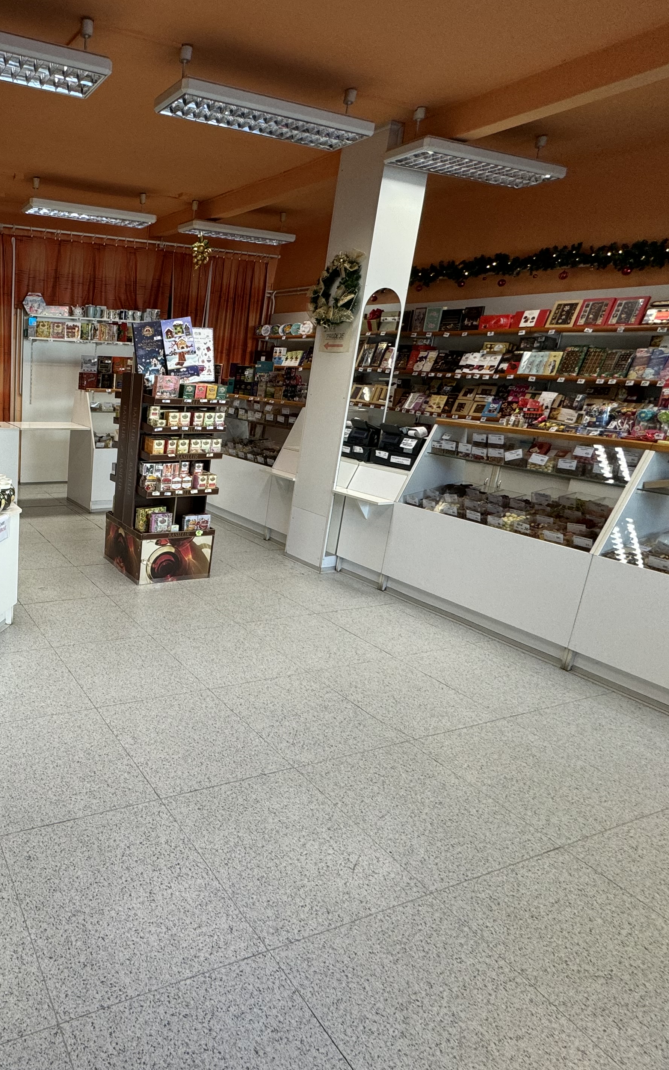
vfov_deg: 82.2
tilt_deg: -14.3
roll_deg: -2.4
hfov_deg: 50.5
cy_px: 512
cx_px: 60
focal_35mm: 21
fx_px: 613
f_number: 2.2
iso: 100
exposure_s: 1/100
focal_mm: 2.22
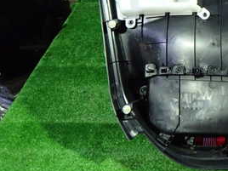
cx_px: 254
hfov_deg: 30.5
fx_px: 369
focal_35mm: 56
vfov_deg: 24.4
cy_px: -14
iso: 640
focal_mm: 4.5
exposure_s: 1/30
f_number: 2
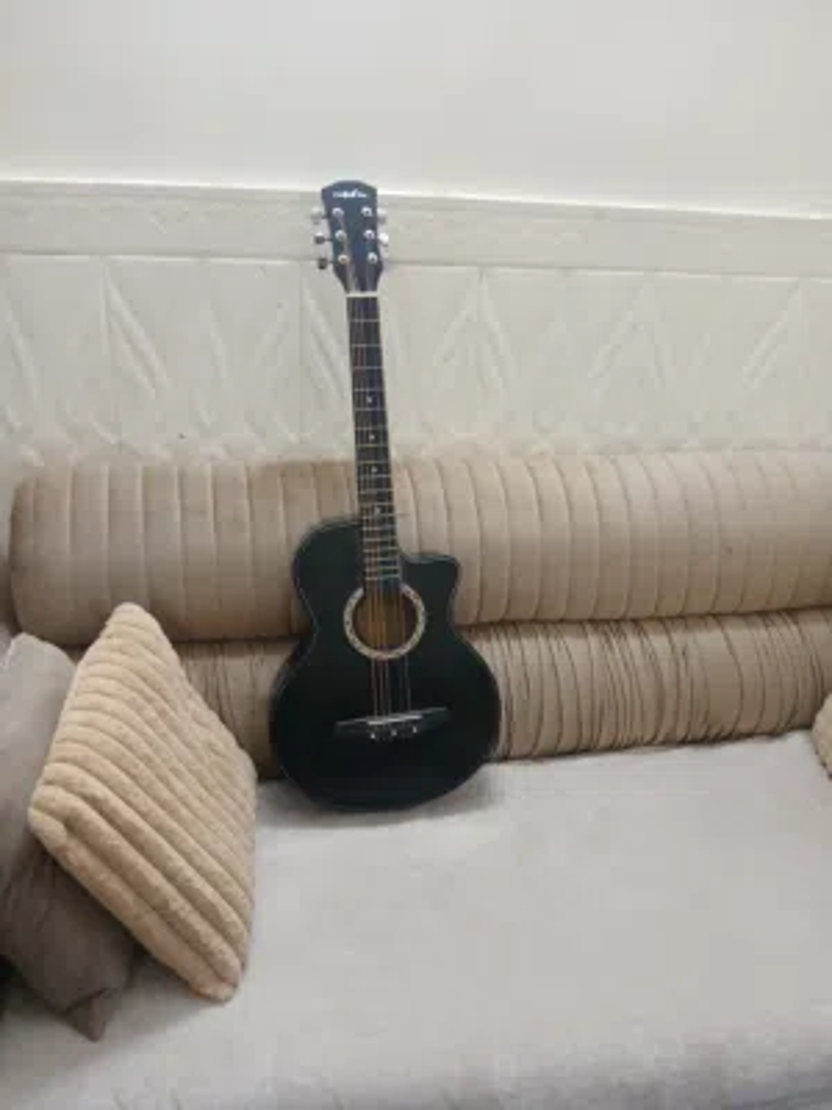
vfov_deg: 67.3
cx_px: 416
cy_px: 555
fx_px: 833
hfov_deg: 53.1
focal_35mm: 26
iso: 250
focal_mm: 3.98
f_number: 1.8
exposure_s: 1/33.3
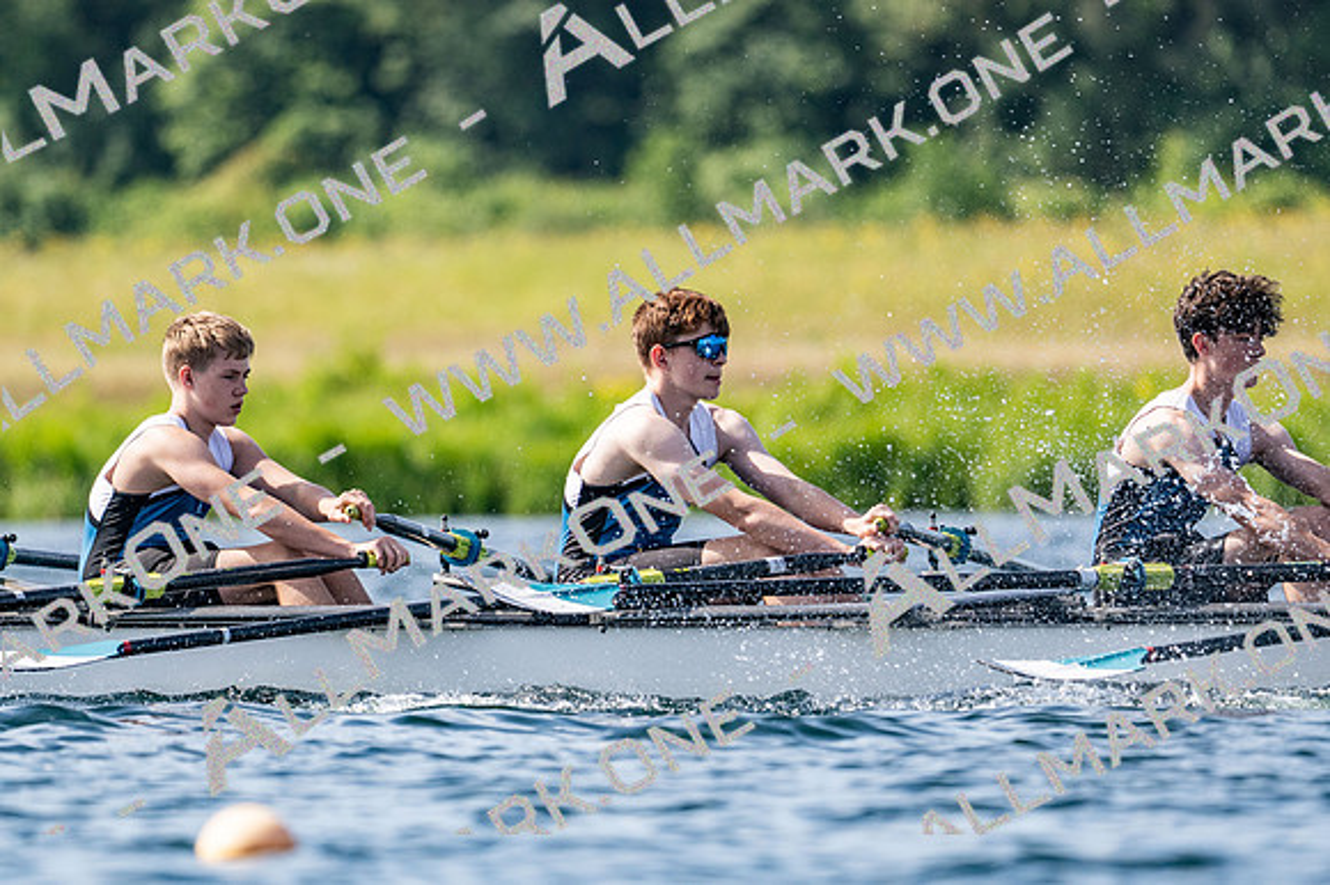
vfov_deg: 2.3
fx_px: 22153
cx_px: 665
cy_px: 442
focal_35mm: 600
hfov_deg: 3.4
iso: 250
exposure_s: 1/2500
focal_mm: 400
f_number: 4.5
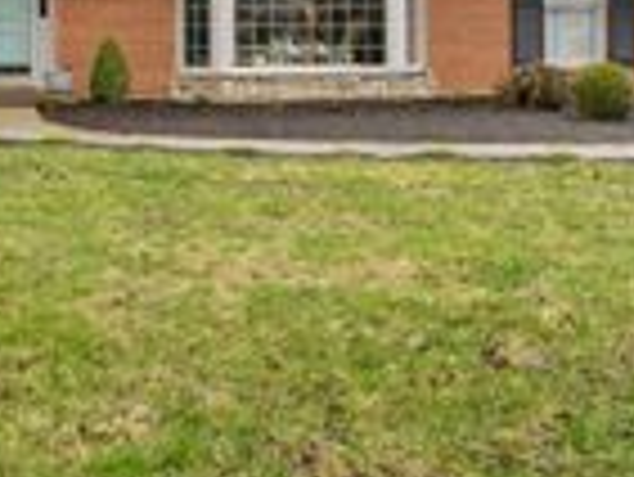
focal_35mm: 51
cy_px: 38
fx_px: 935
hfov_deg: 36.1
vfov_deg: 27.5
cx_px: 117
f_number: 11
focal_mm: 10
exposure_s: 1/25
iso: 400
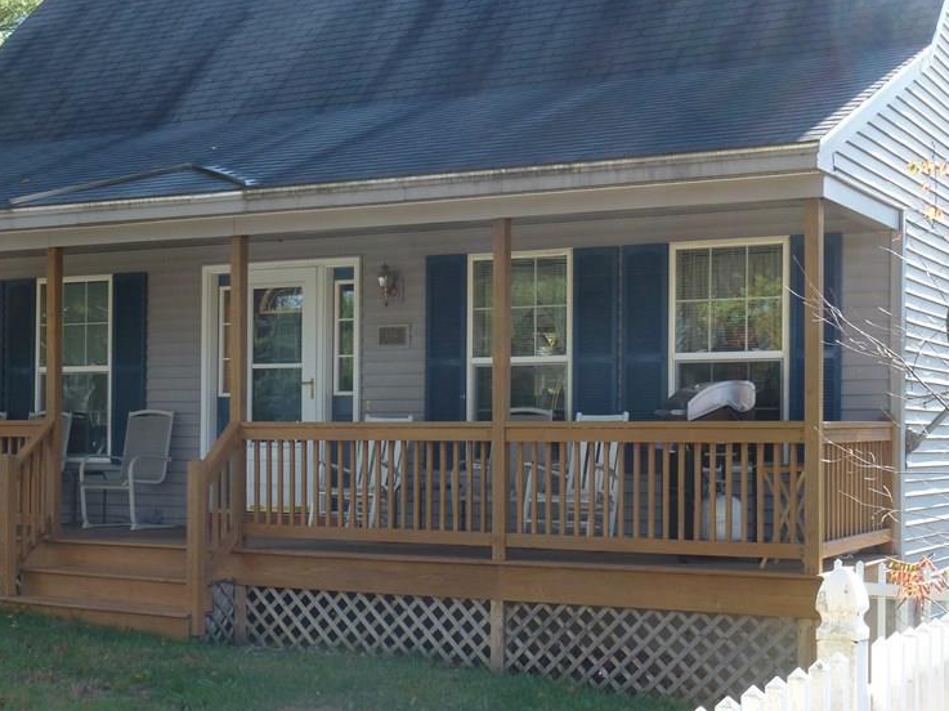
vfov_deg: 25.6
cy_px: 441
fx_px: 1562
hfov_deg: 33.8
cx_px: 460
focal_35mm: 57
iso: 100
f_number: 3.9
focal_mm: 7.4
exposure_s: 1/160
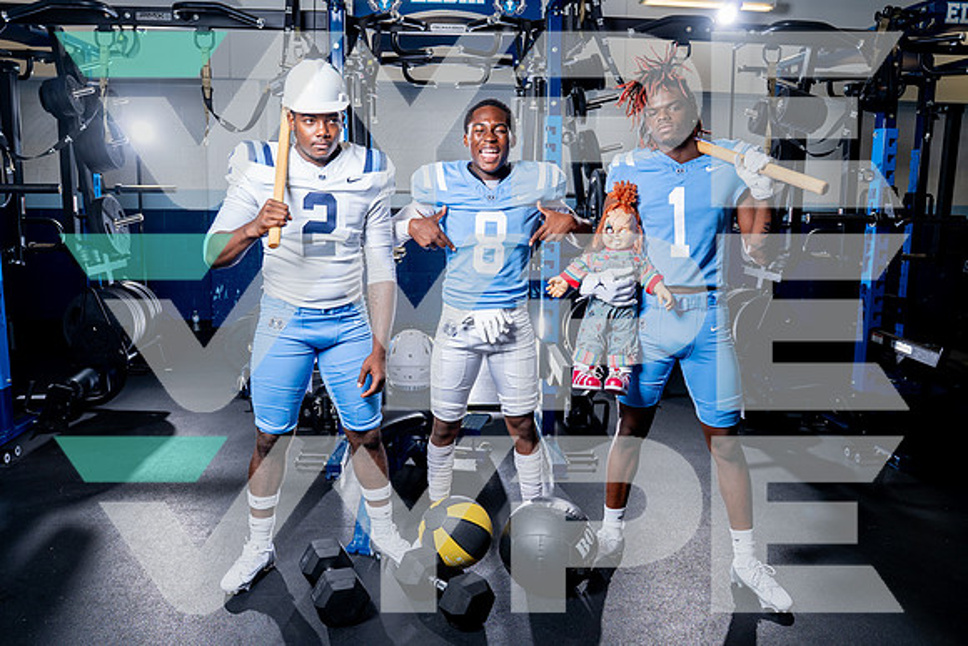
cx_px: 484
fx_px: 797
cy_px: 323
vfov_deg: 44.1
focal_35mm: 30
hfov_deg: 62.6
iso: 100
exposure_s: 1/250
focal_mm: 28
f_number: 4
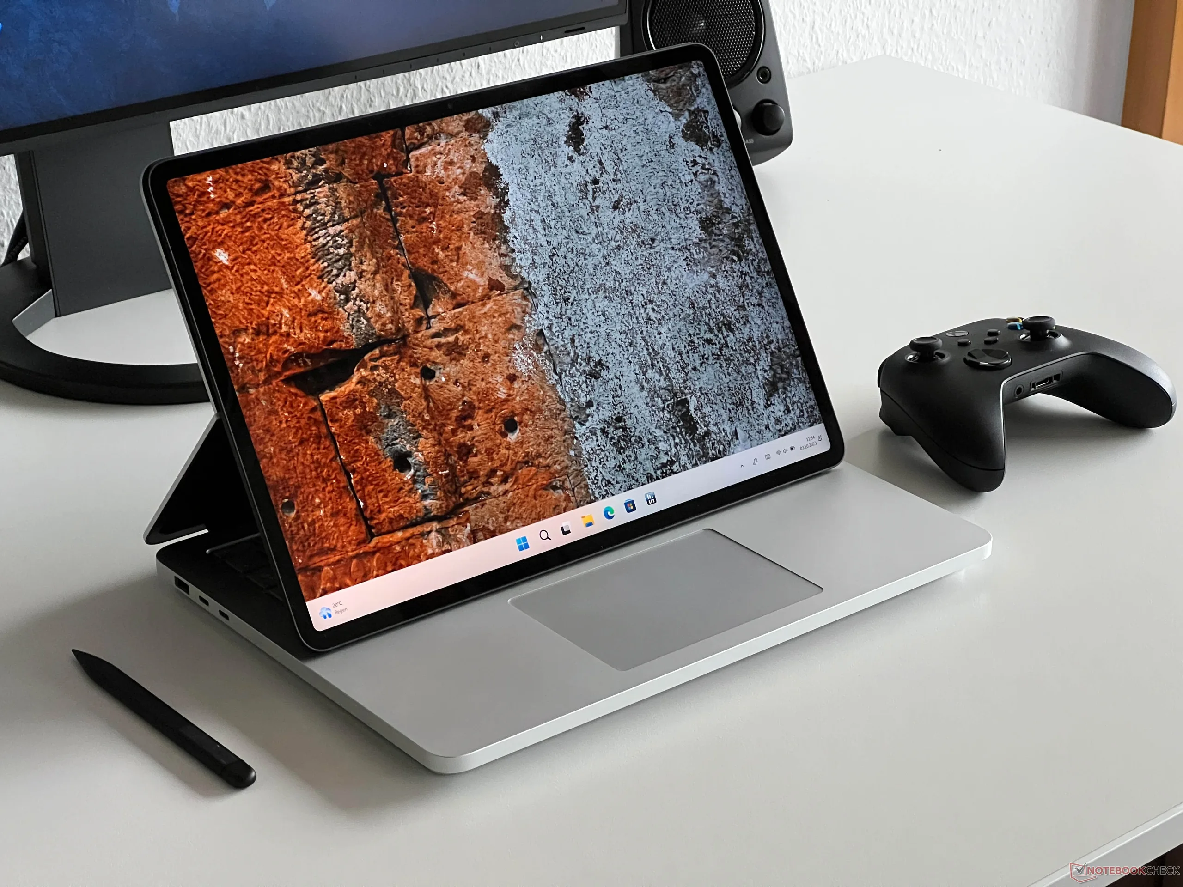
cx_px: 592
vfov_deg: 19.1
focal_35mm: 77
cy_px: 444
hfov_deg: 25.3
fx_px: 2631
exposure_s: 1/60
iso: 640
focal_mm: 9
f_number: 2.8
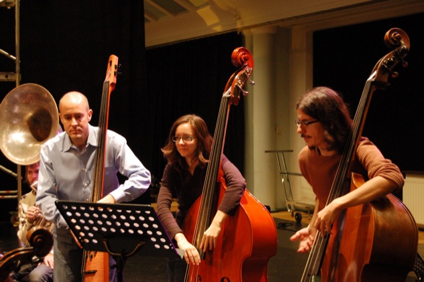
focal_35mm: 72
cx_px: 212
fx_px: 847
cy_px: 141
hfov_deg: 28.1
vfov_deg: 18.9
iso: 1600
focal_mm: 48
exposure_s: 1/25
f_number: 5.6
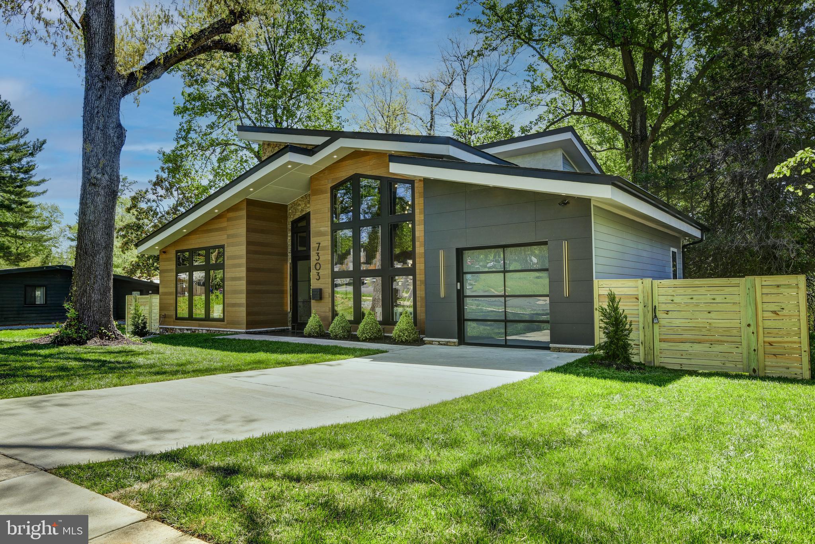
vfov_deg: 55.1
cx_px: 408
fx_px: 521
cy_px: 272
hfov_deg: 76.1
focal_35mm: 23
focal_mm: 23
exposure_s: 1/125
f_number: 8
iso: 100
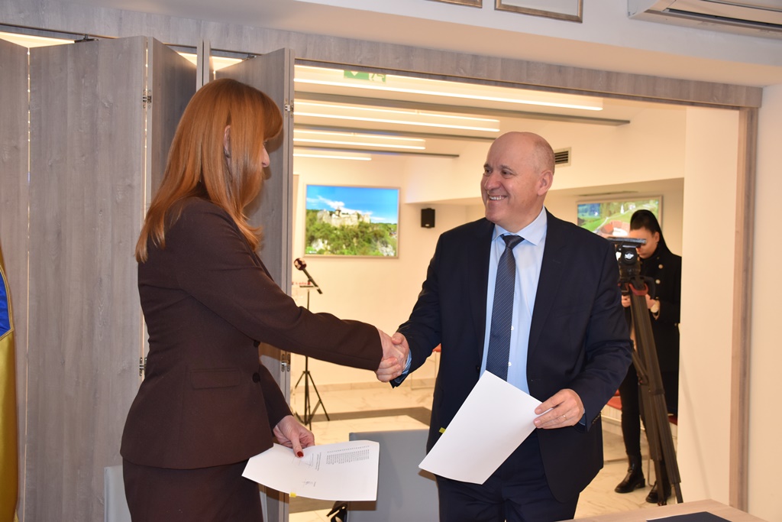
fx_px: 782
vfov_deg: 36.9
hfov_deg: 53.1
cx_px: 391
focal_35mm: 36
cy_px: 261
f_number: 5
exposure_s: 1/200
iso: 720
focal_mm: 24
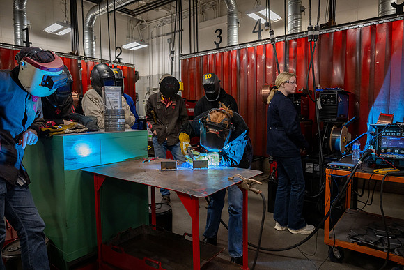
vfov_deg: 53.2
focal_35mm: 24
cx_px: 202
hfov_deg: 73.7
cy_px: 135
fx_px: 269
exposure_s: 1/500
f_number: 2.8
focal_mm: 24
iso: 640
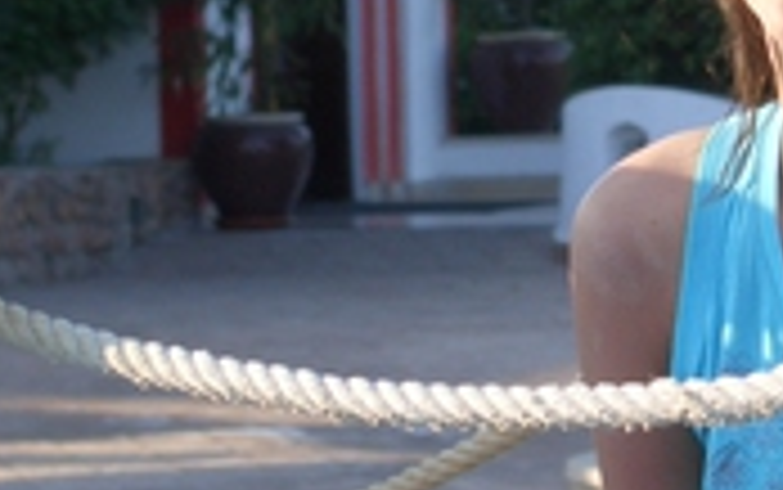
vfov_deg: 3.0
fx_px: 9438
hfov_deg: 4.7
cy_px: -92
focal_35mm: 442
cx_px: 670
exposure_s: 1/160
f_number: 4
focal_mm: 28.4
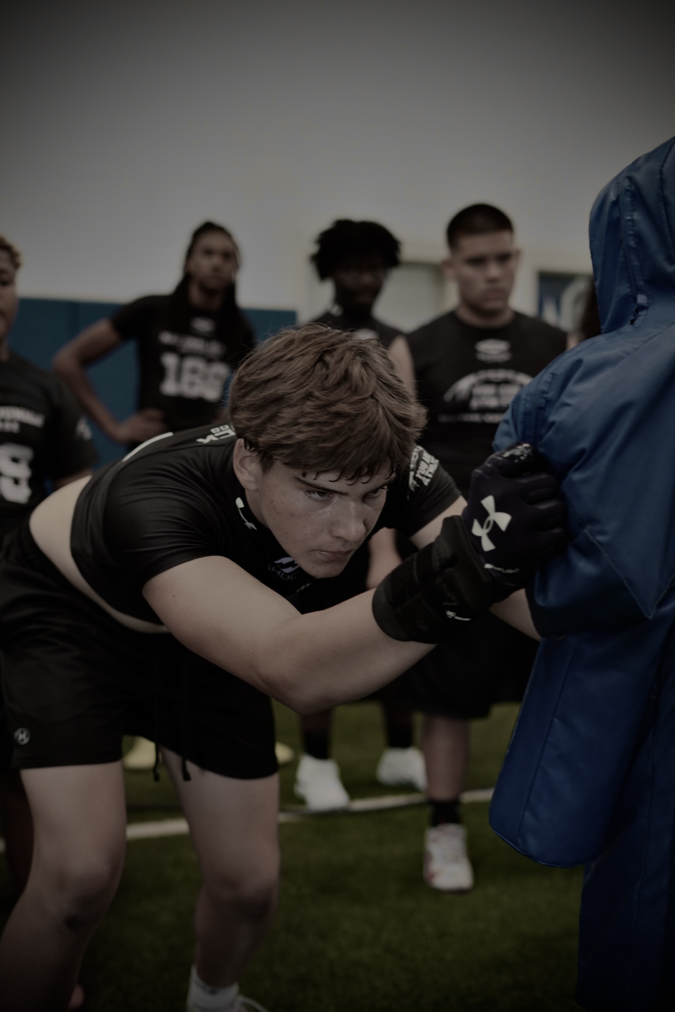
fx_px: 1406
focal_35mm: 50
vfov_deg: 39.6
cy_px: 506
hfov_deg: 27.0
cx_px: 338
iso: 1600
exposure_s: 1/160
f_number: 2.8
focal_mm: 50
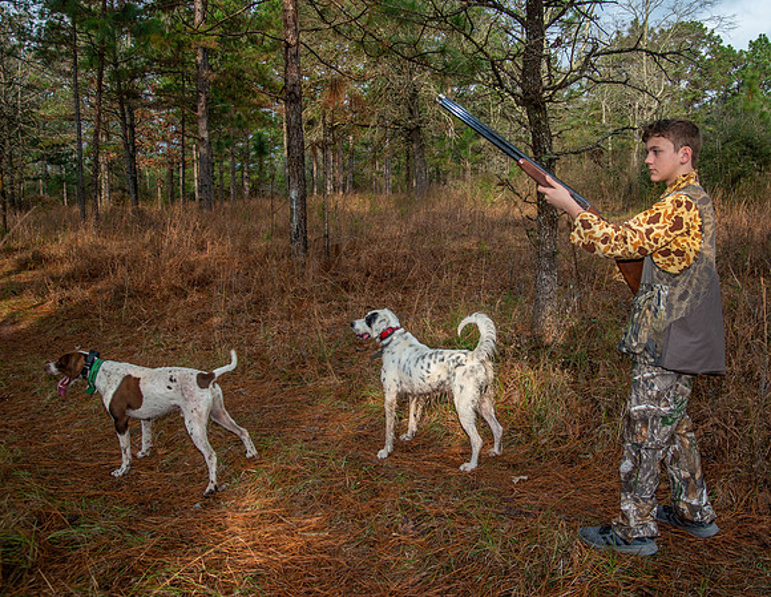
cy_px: 279
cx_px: 419
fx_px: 636
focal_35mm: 28
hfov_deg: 62.3
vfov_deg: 50.2
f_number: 8
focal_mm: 24
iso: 250
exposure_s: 1/250
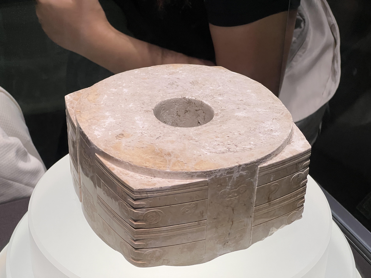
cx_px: 186
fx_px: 825
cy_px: 139
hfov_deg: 25.3
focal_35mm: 77
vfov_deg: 19.1
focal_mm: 9
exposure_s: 1/77
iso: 200
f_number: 2.8
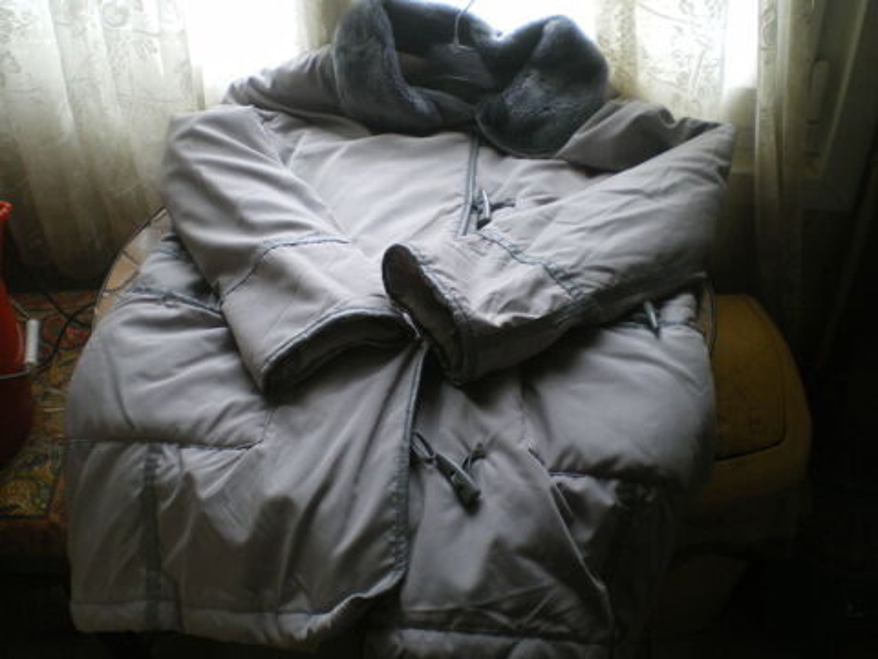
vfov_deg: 37.7
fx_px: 964
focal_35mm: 38
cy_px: 330
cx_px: 439
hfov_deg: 49.0
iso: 200
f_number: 3.1
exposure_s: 1/50
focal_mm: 6.3
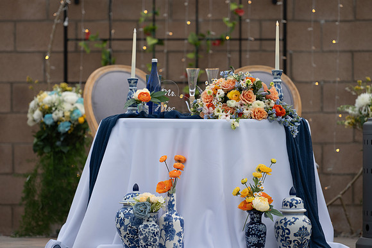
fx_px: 1705
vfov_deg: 8.3
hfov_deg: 12.4
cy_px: 124
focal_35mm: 165
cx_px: 186
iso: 400
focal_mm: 165
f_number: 2.8
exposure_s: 1/1600
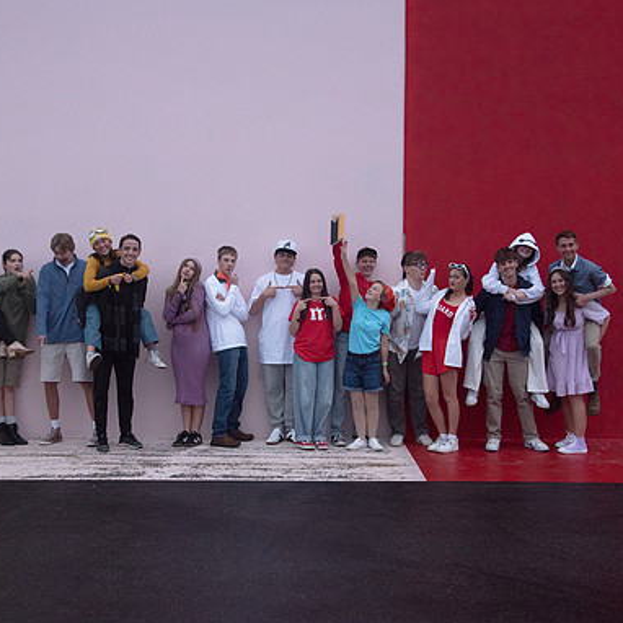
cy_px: 329
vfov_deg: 32.8
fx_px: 1059
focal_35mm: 52
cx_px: 283
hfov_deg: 32.8
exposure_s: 1/250
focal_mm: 34
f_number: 5
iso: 800
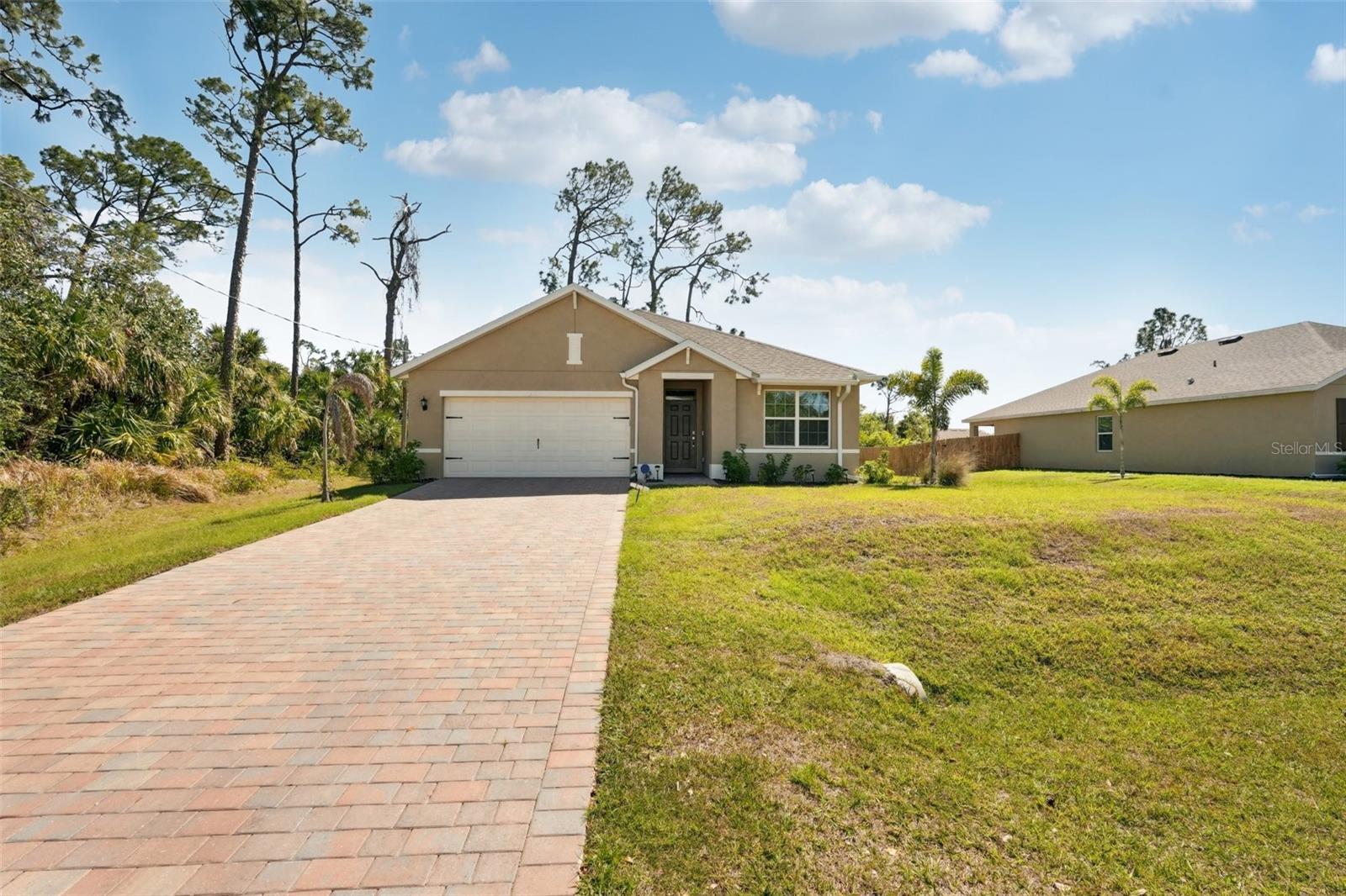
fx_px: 598
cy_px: 448
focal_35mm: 16
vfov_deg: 73.7
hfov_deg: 96.7
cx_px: 673
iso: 400
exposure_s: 1/1250
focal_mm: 16
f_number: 8
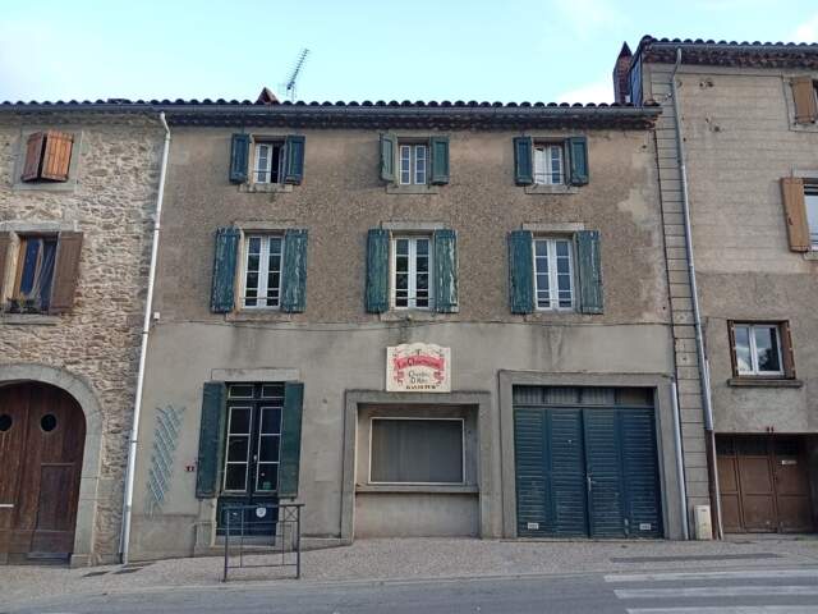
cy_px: 307
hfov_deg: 65.3
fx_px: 638
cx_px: 409
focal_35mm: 27
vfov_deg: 51.4
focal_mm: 3.98
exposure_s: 1/50
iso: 65
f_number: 1.8
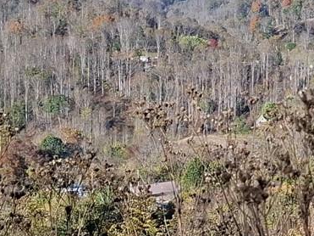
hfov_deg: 14.8
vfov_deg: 11.6
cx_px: 417
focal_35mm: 127
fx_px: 1152
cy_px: 25
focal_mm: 5.54
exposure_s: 1/1770
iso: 50
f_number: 1.8
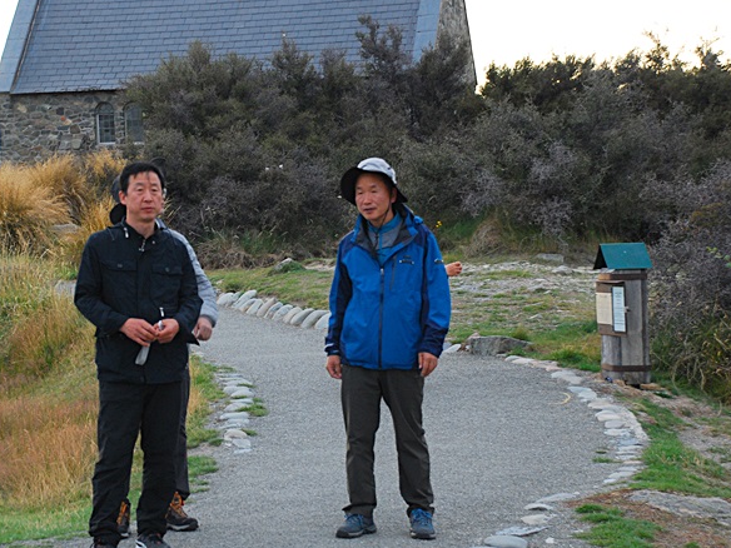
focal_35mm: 99
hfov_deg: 19.8
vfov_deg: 14.9
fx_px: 2091
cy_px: 305
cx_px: 242
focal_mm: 50
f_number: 6.3
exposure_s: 1/125
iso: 400
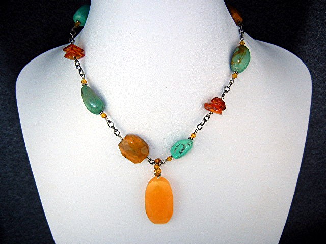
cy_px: 122
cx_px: 163
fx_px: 283
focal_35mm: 30
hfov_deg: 60.0
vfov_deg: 46.8
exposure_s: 1/50
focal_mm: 5.4
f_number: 3.5
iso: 160
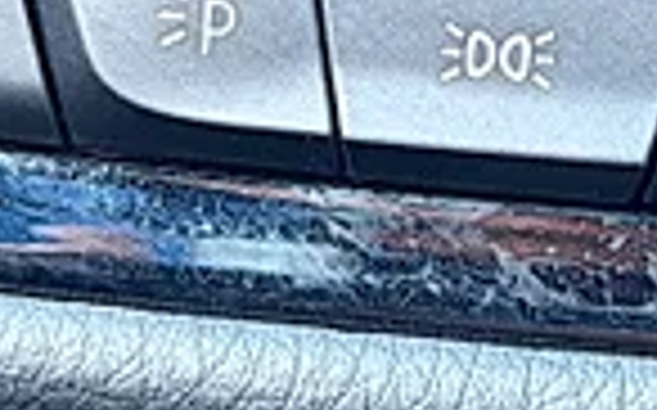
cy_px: -124
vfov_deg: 5.3
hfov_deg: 8.6
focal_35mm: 244
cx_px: 468
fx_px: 4366
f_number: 1.78
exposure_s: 1/96
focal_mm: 6.76
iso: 160
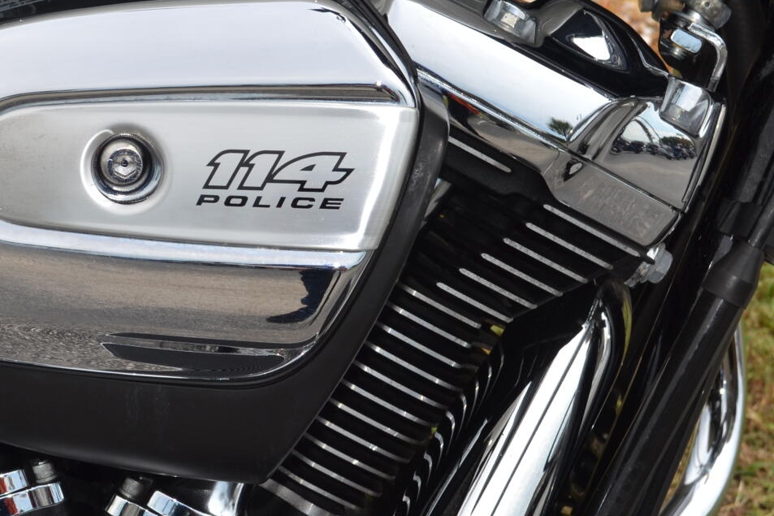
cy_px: 416
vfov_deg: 12.7
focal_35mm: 107
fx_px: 2300
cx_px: 110
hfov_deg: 18.8
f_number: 9
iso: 100
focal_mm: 34
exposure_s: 1/200
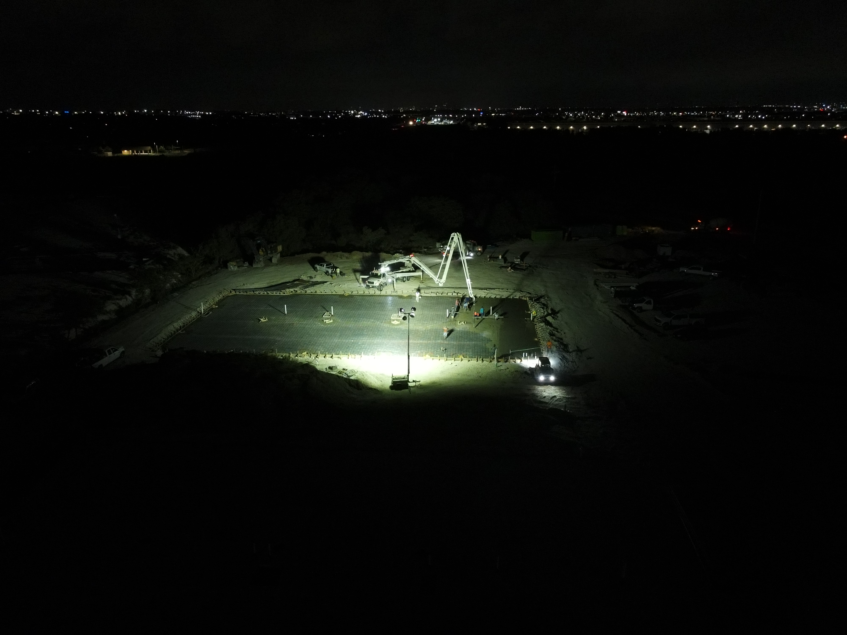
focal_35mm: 24
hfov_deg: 71.6
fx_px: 587
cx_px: 424
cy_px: 318
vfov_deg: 56.8
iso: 1600
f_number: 2.8
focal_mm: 4.5
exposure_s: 1/15
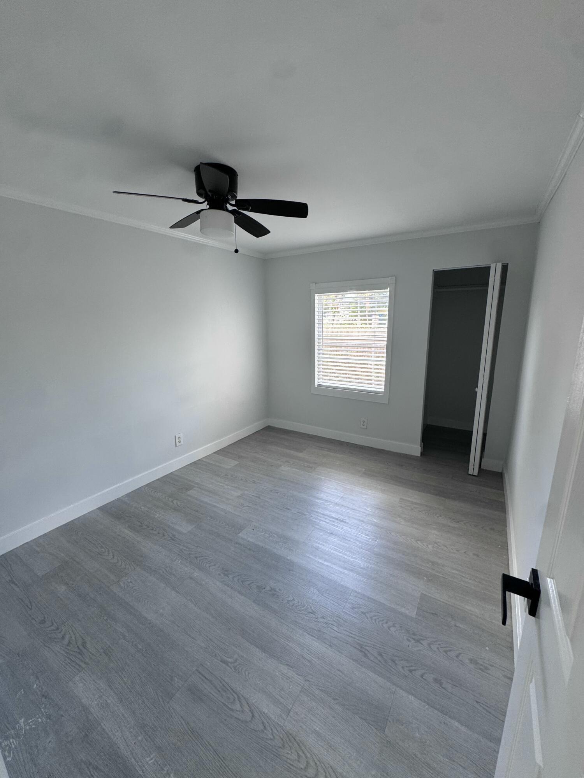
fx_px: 315
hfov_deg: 85.7
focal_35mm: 14
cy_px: 389
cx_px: 292
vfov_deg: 102.1
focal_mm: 2.22
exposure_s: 1/99
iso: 125
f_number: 2.2
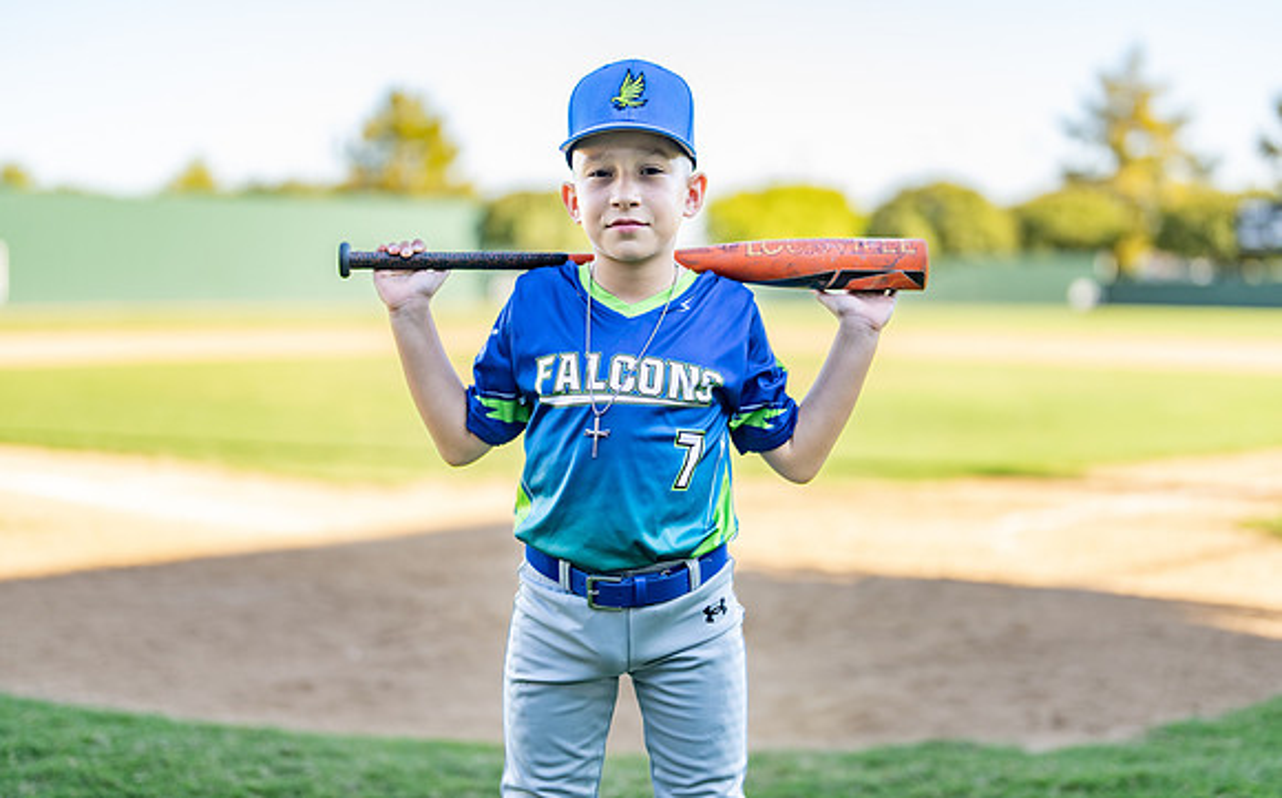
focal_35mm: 59
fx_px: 2047
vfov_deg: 22.1
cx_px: 684
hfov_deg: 34.8
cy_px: 367
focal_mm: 50
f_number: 1.2
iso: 100
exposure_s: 1/1250
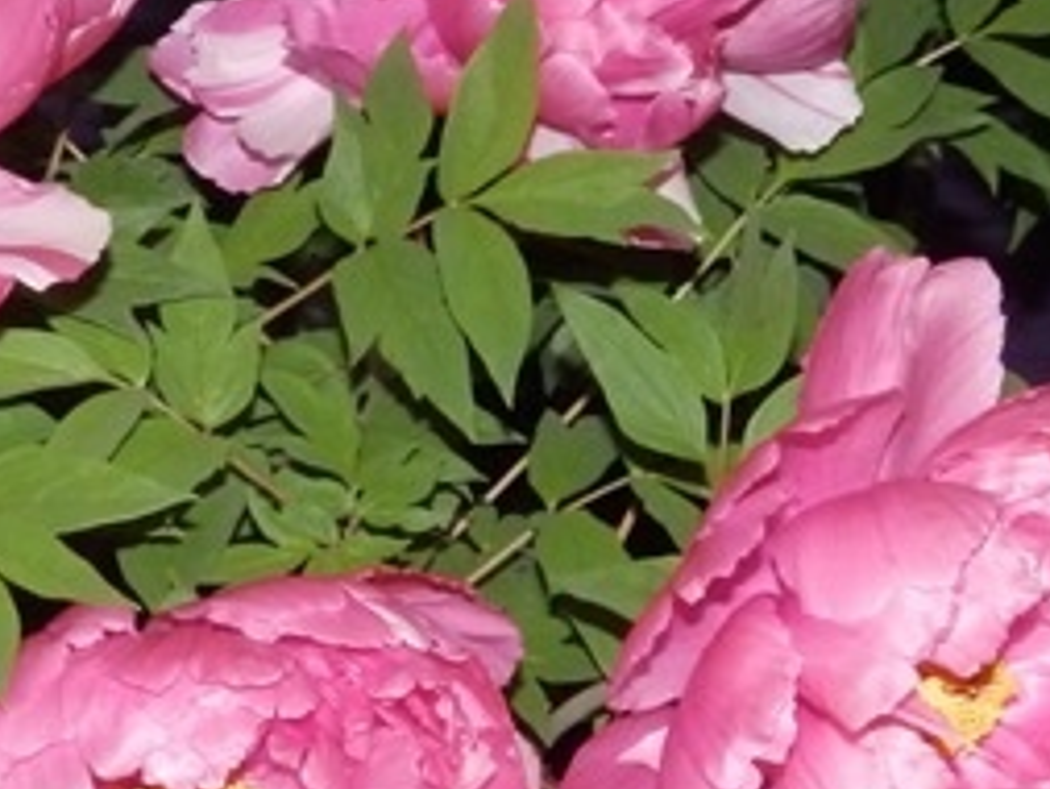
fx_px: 2913
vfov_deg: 15.4
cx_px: 307
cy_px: 448
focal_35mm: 96
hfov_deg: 20.3
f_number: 8
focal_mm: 6.8
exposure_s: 1/40
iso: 800
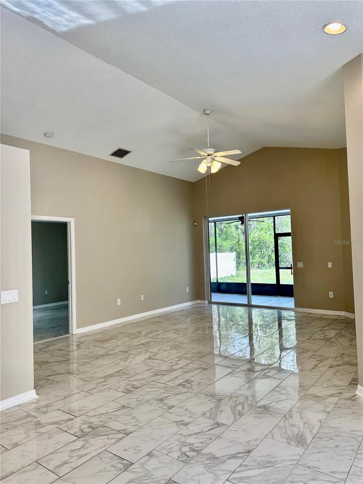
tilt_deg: +2.2
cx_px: 182
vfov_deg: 71.6
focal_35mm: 24
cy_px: 242
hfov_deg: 56.8
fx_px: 336
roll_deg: +1.1
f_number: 1.78
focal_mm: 6.86
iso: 80
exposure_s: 1/155
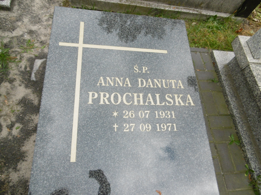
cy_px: 98
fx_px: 181
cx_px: 130
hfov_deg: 71.6
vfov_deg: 56.8
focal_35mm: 24
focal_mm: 4.3
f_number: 3.1
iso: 100
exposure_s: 1/320
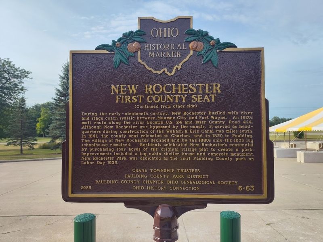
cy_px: 121
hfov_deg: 73.9
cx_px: 162
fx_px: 215
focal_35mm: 23
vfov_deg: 58.9
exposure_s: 1/1340
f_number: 1.8
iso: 100
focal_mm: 5.56
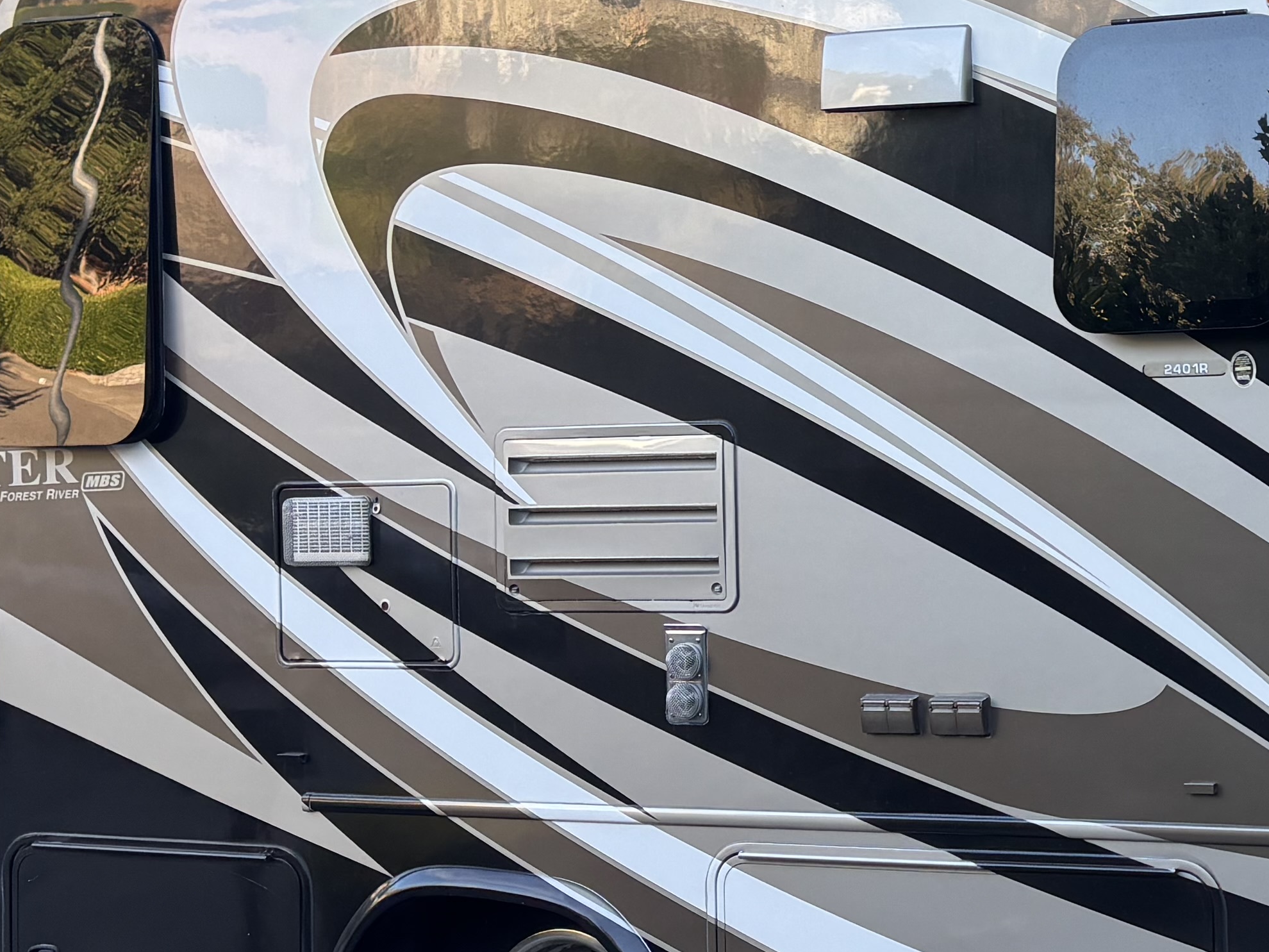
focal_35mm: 75
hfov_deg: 24.1
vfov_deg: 19.6
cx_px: 1425
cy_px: 357
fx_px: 2749
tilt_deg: +1.4
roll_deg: -3.2
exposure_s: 1/121
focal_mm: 5.96
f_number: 1.6
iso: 40
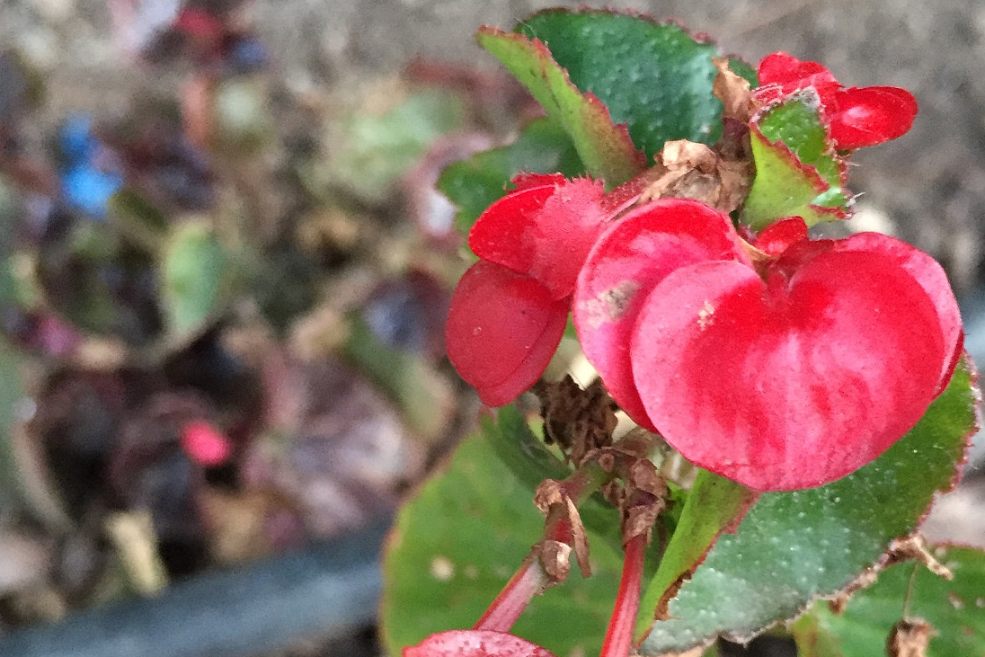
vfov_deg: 28.5
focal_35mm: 44
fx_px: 1204
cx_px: 515
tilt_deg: -50.1
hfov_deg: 44.5
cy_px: 670
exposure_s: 1/17
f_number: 2.2
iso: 250
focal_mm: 4.15
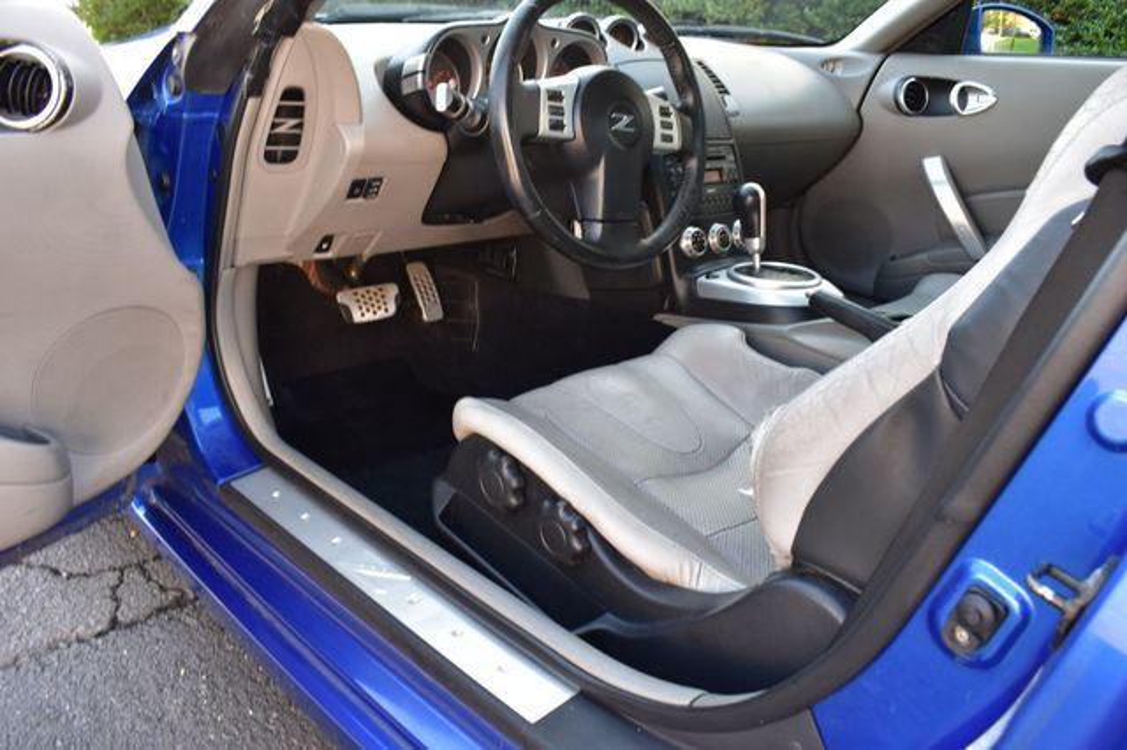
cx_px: 564
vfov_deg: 43.6
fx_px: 939
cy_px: 375
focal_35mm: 30
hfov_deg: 62.0
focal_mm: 20
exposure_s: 1/50
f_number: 8
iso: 400
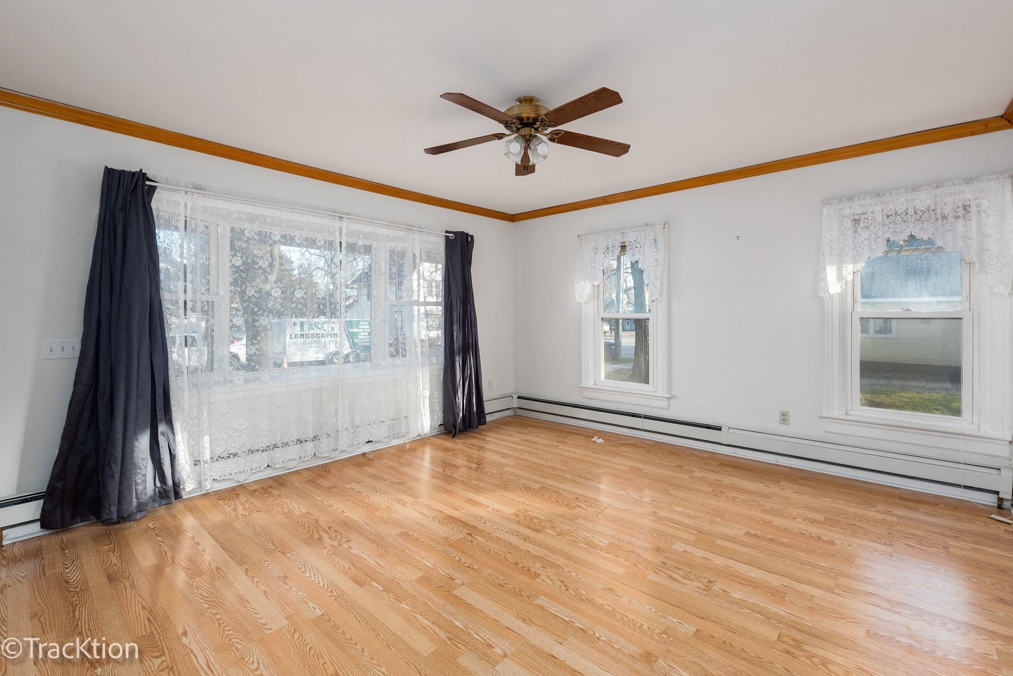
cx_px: 506
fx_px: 450
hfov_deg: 96.7
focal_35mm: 16
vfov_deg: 73.8
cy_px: 338
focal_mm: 16
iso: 500
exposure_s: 1/10
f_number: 8
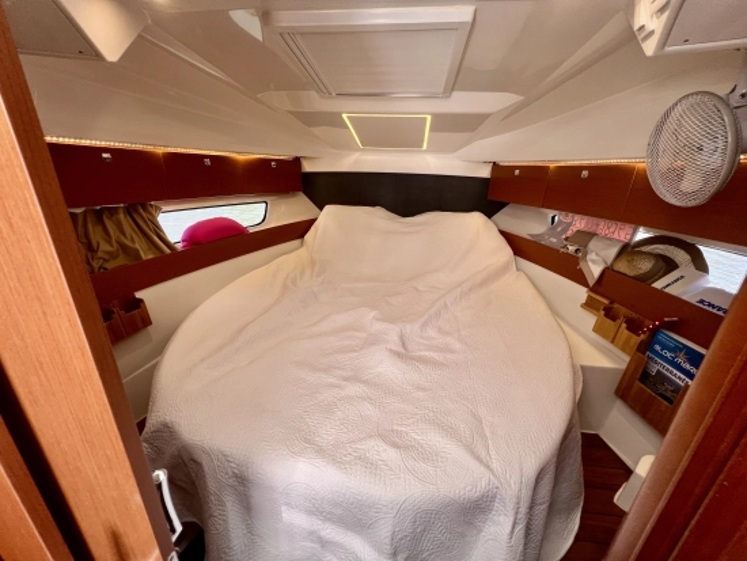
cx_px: 374
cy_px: 280
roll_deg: -1.7
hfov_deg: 106.2
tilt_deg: -20.8
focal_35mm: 13
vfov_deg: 90.0
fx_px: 281
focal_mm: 1.57
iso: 100
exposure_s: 1/99
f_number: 1.8
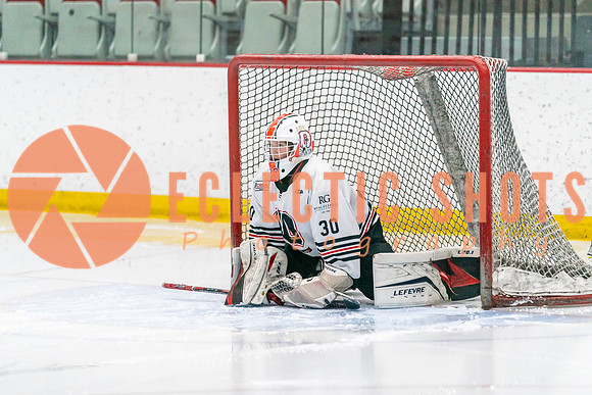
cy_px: 244
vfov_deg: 5.6
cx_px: 296
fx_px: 4069
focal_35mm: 247
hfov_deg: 8.3
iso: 3200
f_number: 2.8
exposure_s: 1/1250
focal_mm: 200
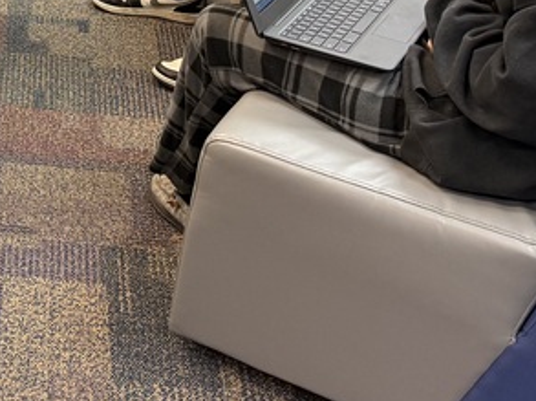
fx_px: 1299
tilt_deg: -15.2
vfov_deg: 16.2
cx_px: -152
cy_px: -181
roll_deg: -0.2
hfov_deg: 21.2
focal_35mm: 84
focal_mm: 6.76
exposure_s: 1/60
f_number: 1.78
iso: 250
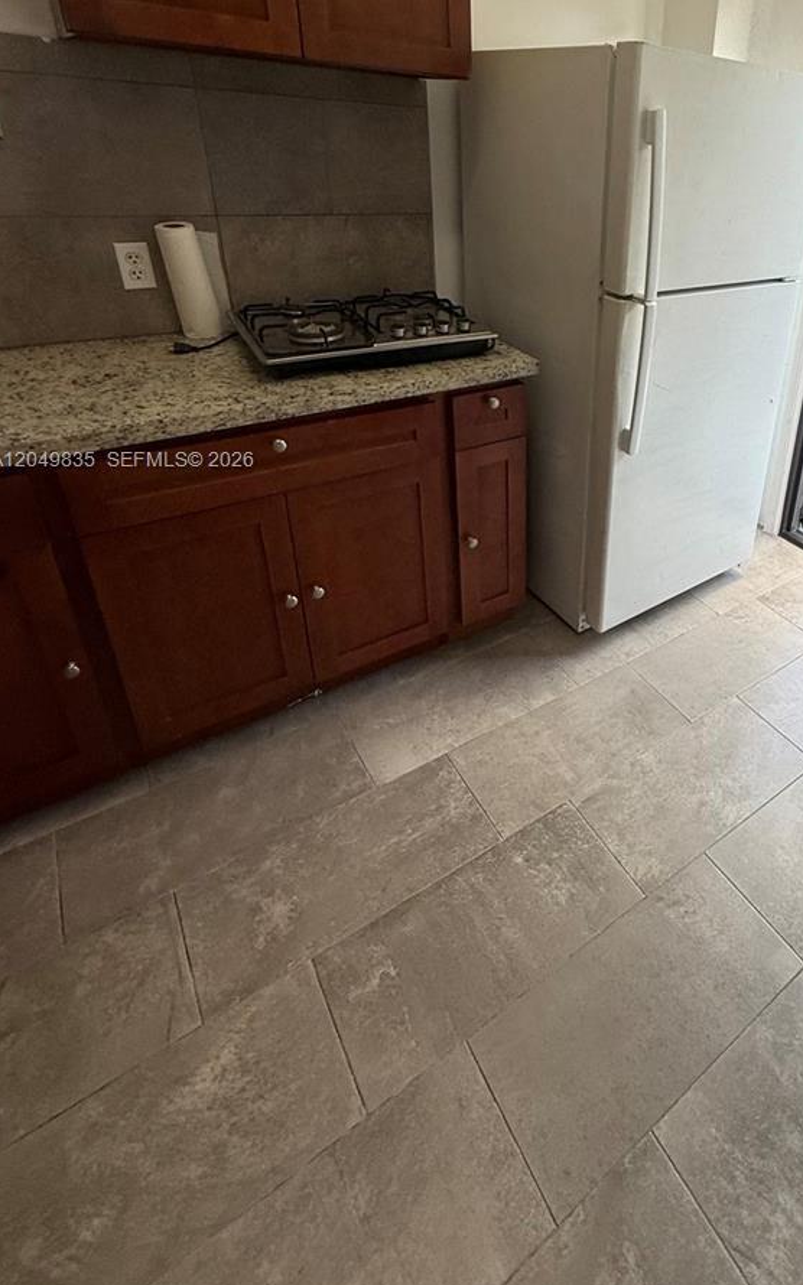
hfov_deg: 55.6
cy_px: 462
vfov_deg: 83.0
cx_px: 637
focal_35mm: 20
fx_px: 701
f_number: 2.2
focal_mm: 2.22
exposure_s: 1/120
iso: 100
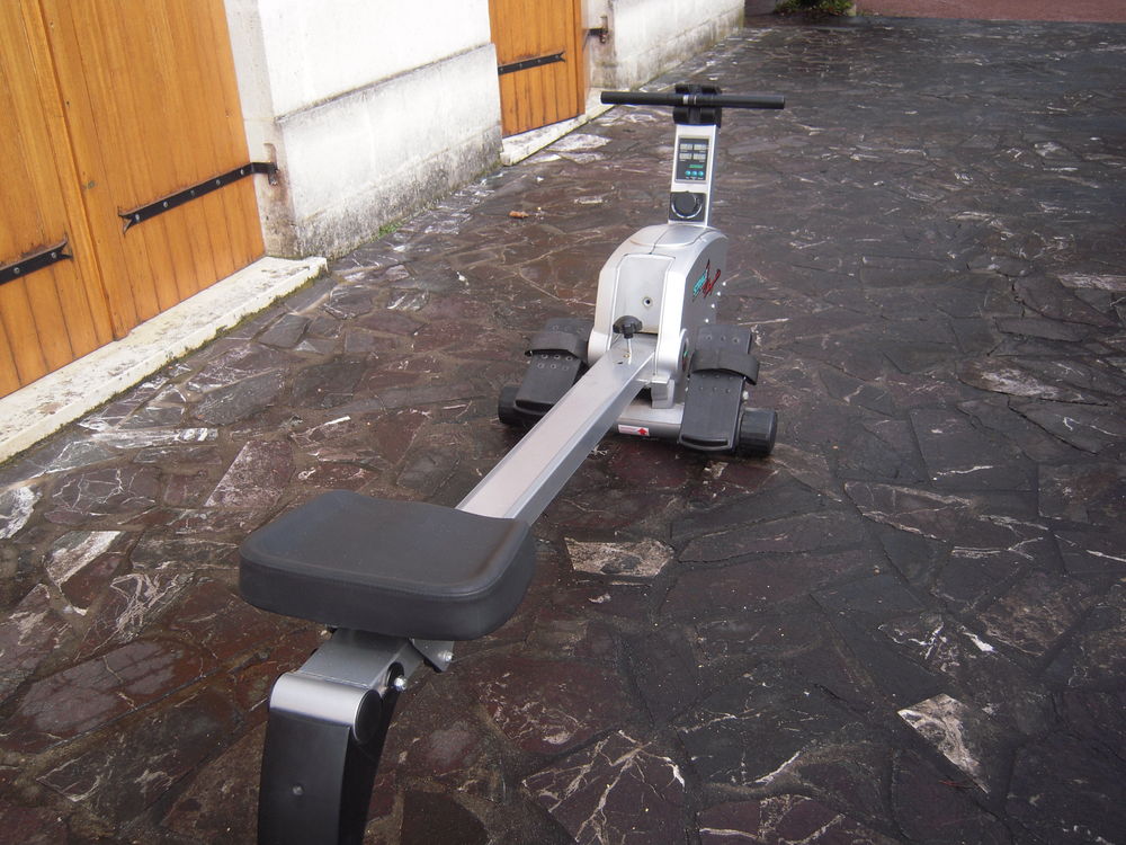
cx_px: 563
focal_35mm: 34
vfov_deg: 41.8
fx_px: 1106
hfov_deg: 54.0
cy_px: 422
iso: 100
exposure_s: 1/400
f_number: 2.9
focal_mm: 6
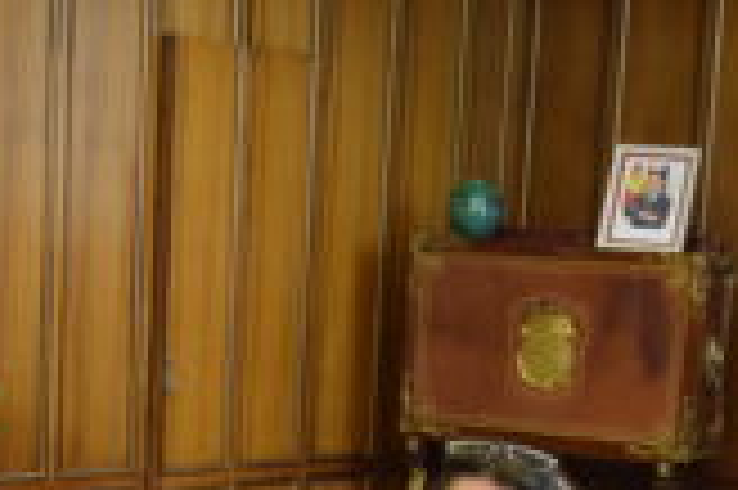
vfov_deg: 12.8
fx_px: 2027
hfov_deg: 20.6
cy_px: 827
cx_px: 432
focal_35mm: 99
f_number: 4
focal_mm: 18
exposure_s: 1/60
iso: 800
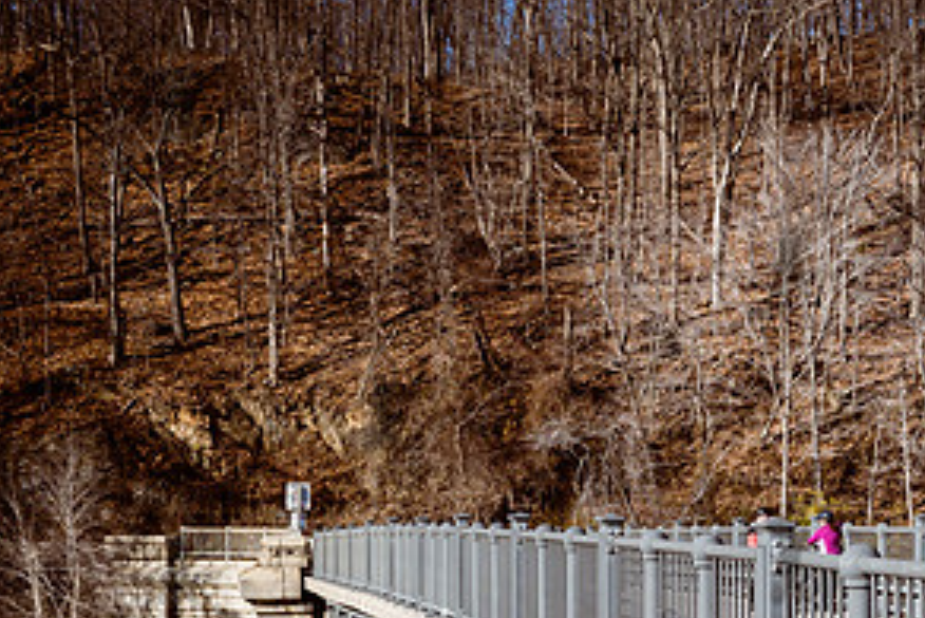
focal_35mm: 72
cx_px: 789
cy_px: 547
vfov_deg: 18.7
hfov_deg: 27.3
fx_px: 1851
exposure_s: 1/200
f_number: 9
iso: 125
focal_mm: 24
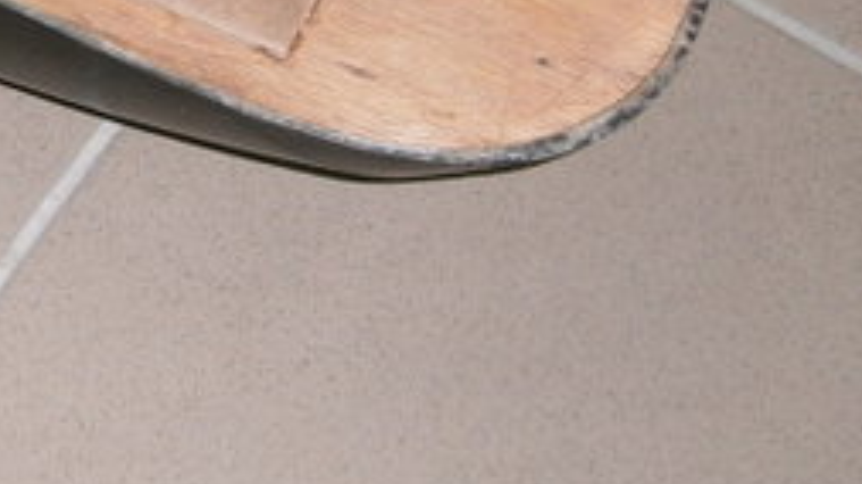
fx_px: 3701
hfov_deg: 12.8
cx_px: -283
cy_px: -220
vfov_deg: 7.4
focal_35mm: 162
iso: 125
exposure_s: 1/40
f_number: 3.4
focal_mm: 8.3
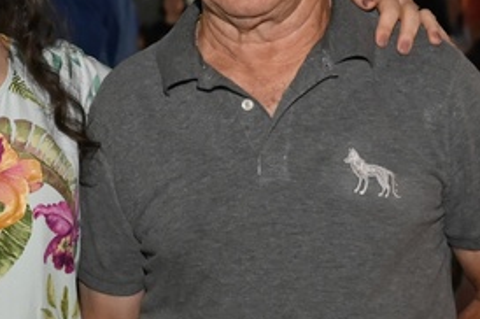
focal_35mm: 125
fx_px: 1665
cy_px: 153
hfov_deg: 16.0
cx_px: -37
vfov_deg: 10.9
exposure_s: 1/60
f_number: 4
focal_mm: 38
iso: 6400
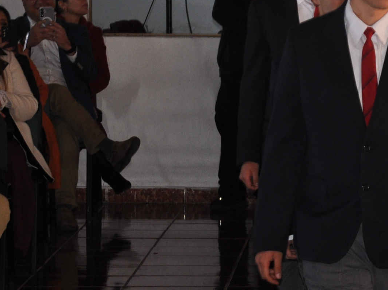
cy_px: 180
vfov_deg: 5.2
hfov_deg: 6.8
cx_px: 423
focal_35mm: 288
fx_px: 3227
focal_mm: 66
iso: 400
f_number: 6.3
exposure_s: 1/60
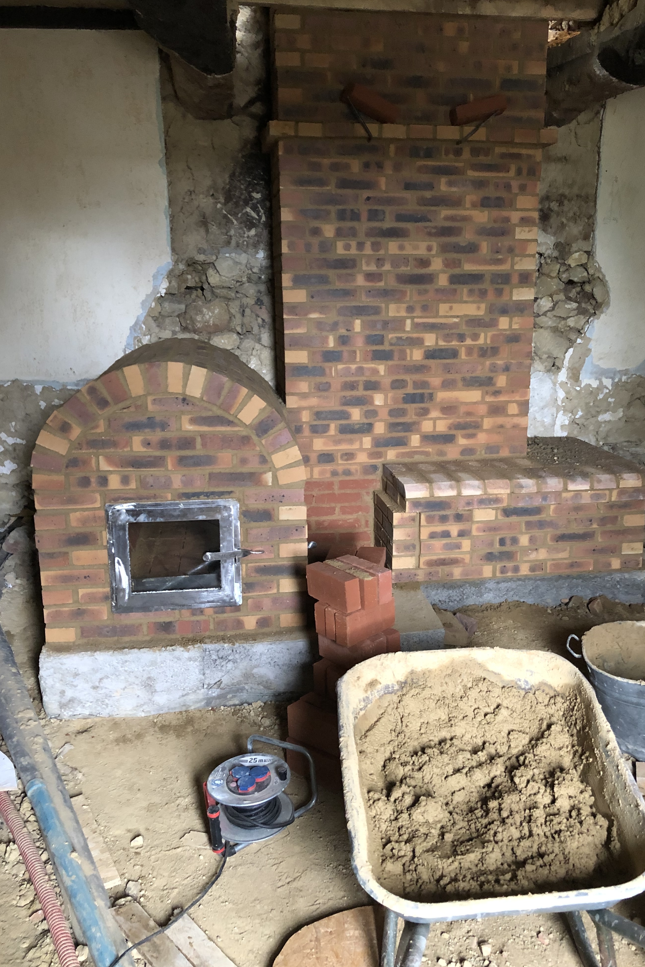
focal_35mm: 30
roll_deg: -0.6
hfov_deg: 43.5
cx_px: 359
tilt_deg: -12.1
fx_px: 806
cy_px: 487
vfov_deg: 61.9
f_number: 1.8
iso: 80
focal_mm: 3.99
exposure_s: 1/6
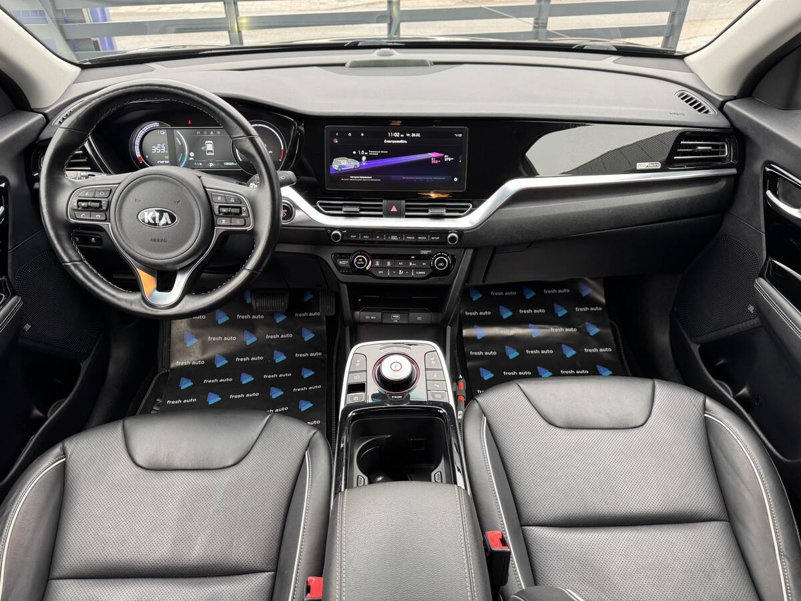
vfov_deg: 56.8
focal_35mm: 24
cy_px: 300
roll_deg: +0.6
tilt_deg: -35.5
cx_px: 400
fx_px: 555
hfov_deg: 71.6
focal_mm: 6.76
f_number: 1.78
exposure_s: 1/112
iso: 200
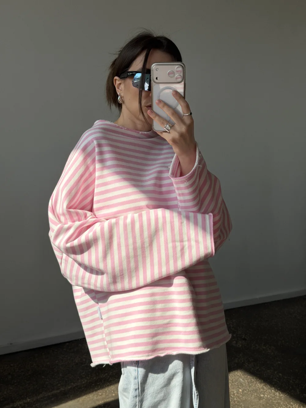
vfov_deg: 39.7
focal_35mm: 48
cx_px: 153
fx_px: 566
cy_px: 204
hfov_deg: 30.3
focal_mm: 6.76
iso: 64
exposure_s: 1/3891
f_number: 1.78
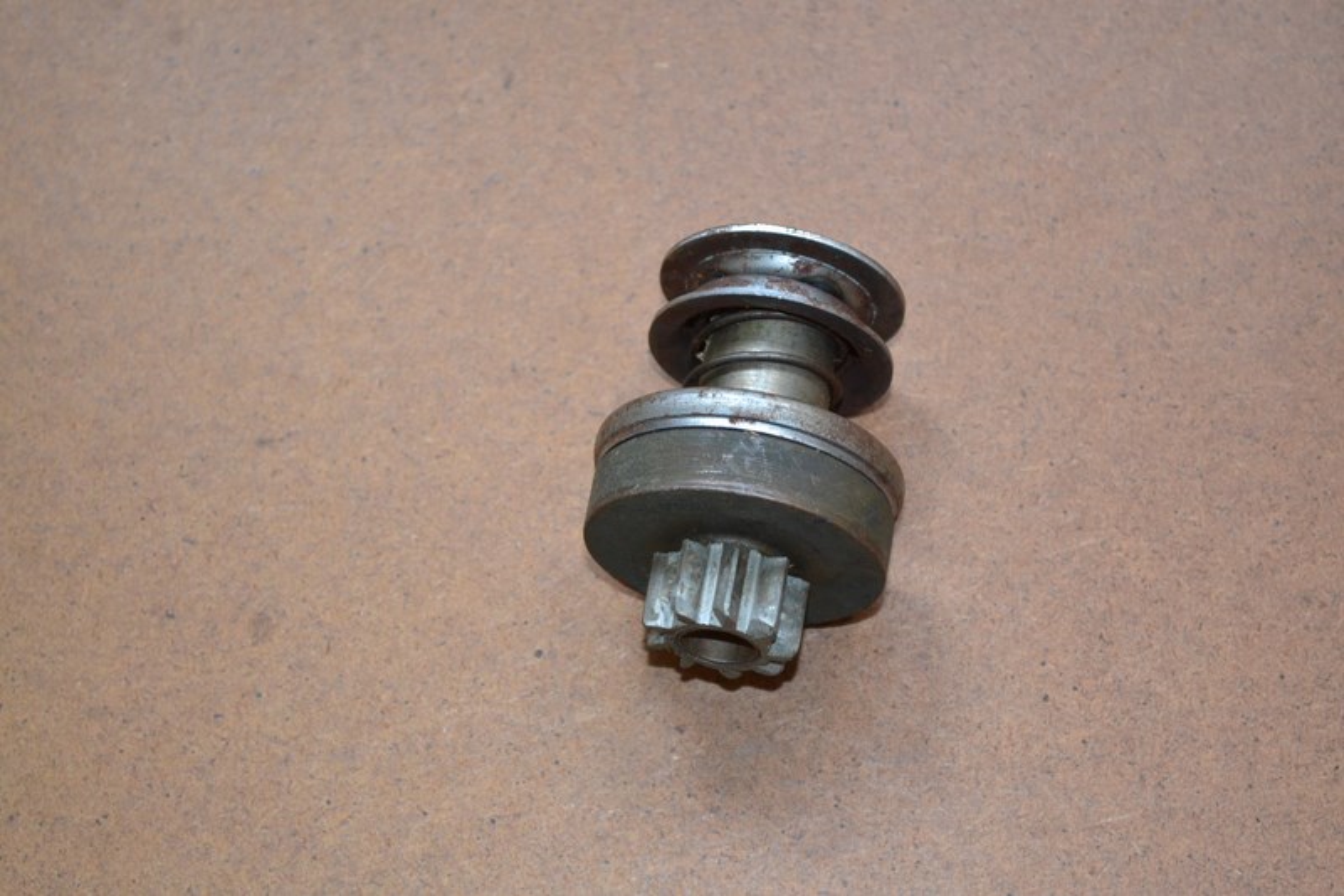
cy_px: 448
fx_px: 2911
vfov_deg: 17.5
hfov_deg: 26.0
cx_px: 672
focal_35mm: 78
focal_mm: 52
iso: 1600
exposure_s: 1/60
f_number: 5.6
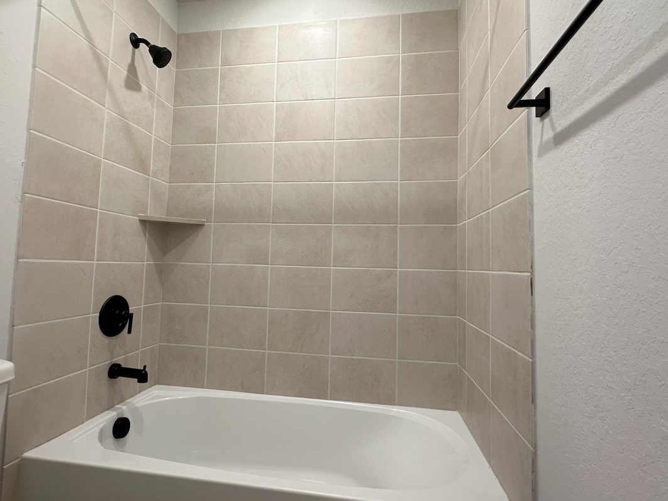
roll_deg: -1.7
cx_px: 317
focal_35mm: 19
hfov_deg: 84.6
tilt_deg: +3.9
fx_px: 367
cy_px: 241
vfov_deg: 68.7
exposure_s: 1/120
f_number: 2.2
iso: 200
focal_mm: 2.22
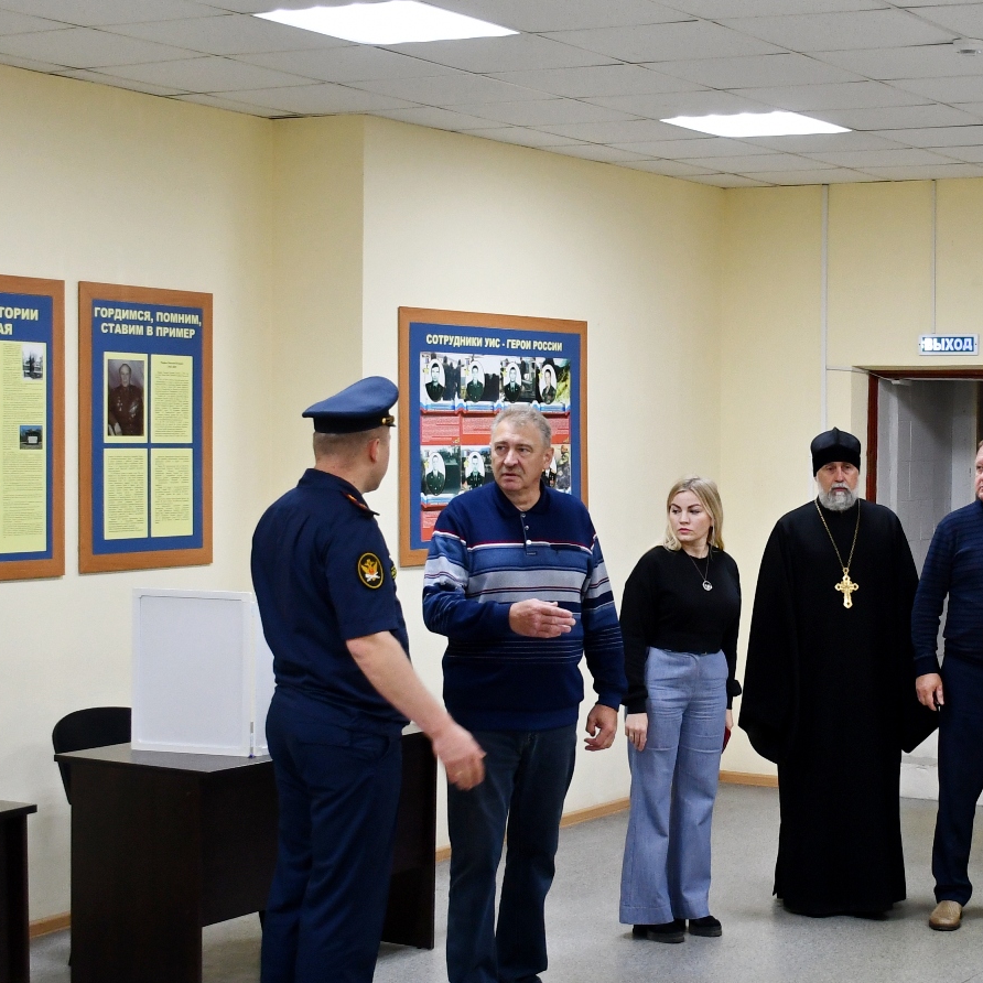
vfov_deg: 24.7
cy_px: 518
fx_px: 2249
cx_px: 807
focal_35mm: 70
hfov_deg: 24.2
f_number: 3.5
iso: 800
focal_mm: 22
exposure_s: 1/125
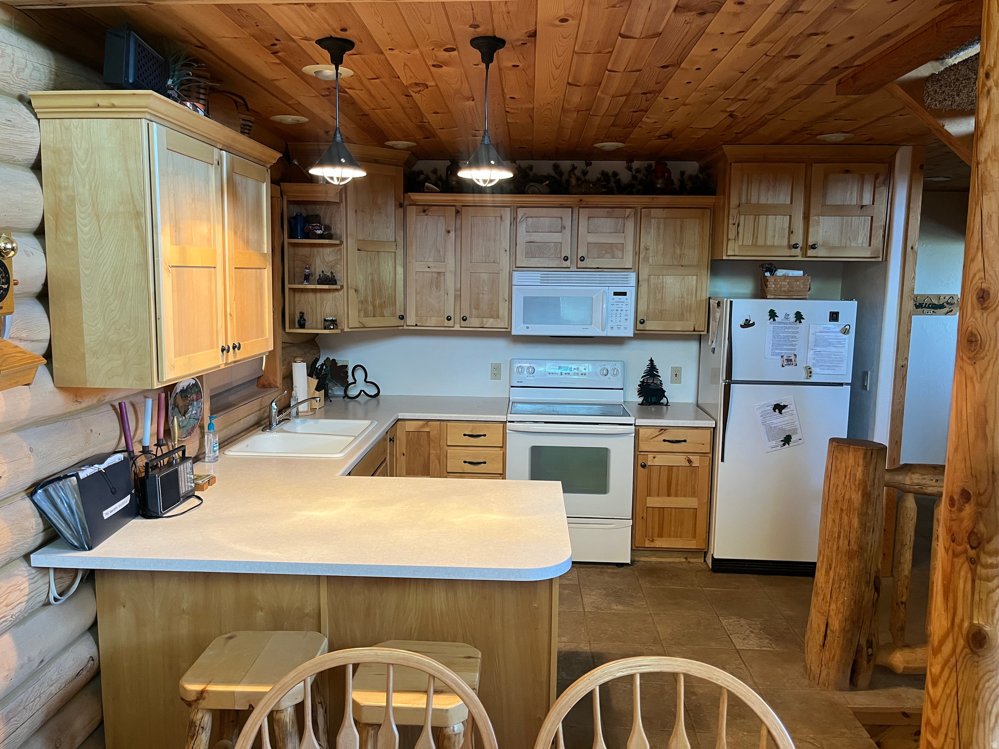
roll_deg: -0.7
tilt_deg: -6.8
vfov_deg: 53.1
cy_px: 374
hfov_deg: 67.3
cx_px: 500
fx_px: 750
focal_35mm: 26
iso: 250
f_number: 1.6
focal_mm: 5.1
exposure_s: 1/60
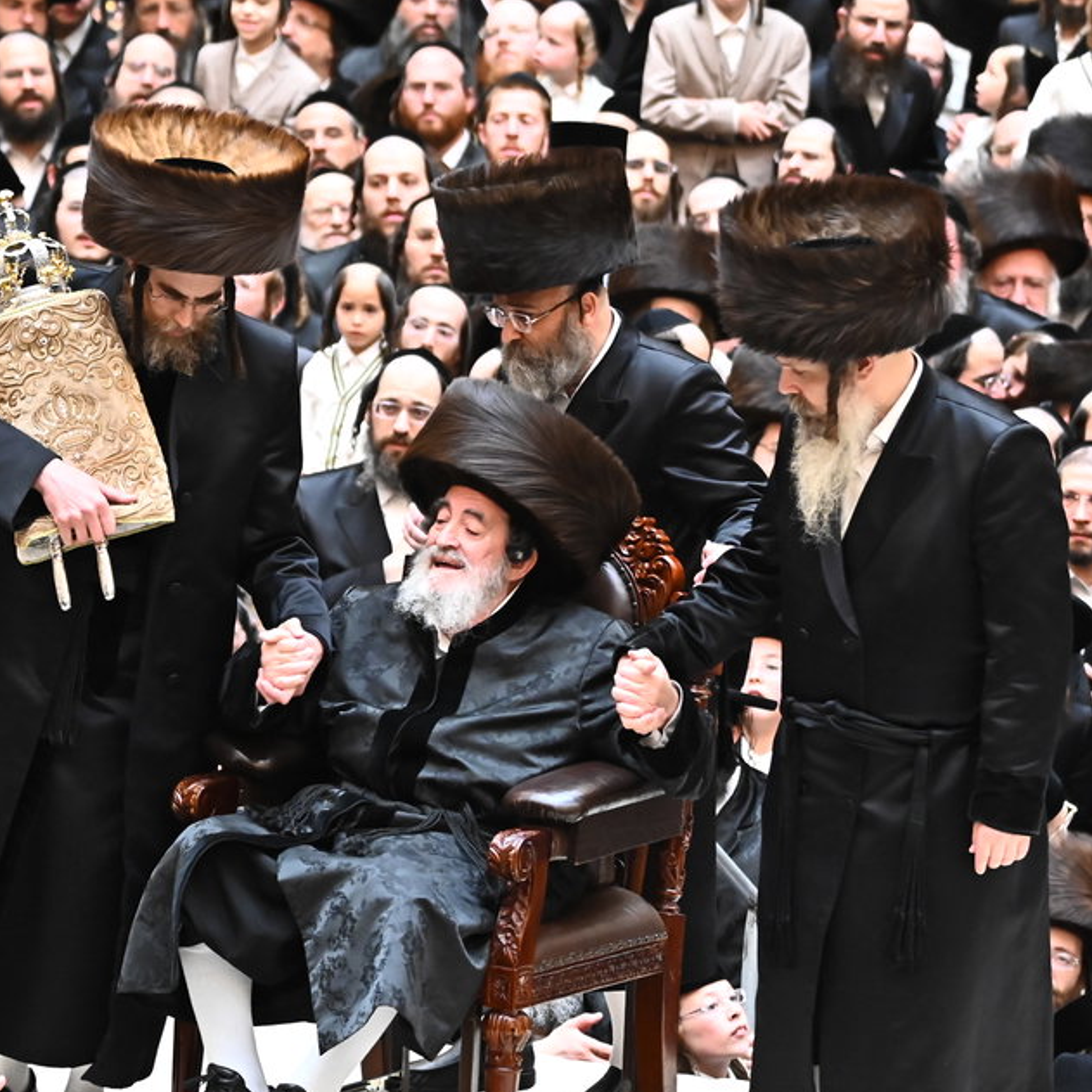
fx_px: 14133
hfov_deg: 4.4
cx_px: 616
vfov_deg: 4.4
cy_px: 638
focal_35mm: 396
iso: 5000
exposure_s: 1/160
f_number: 5.3
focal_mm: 210
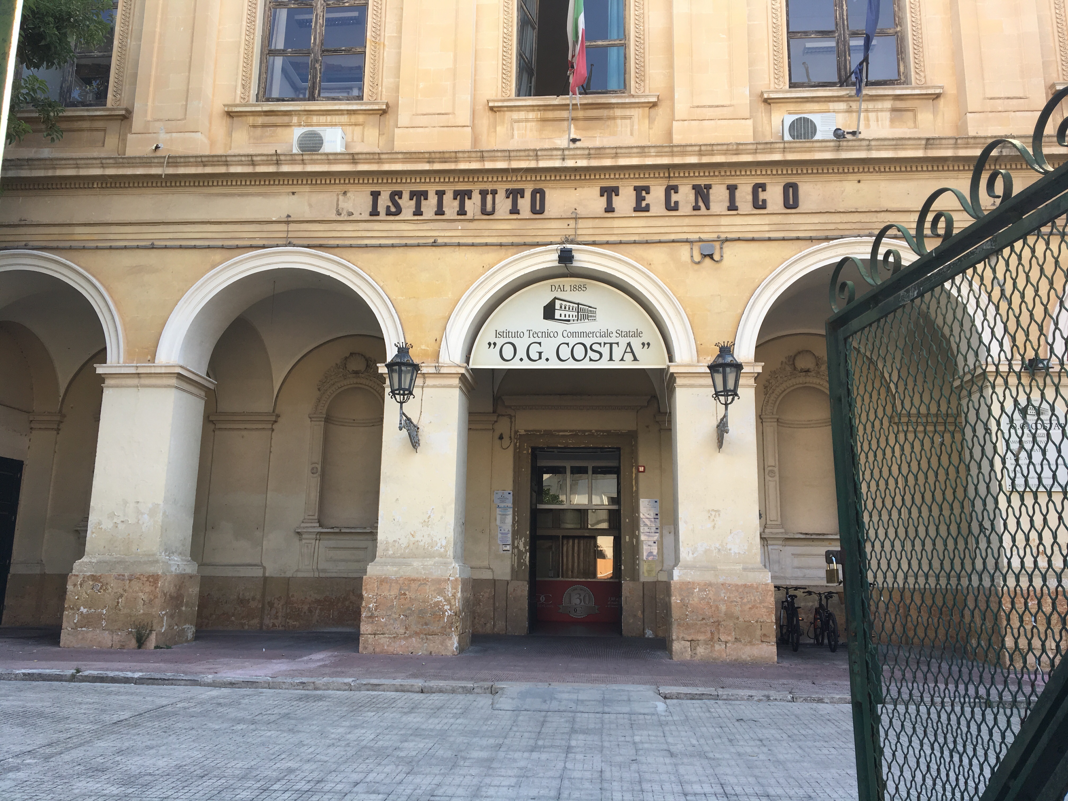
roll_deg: -0.6
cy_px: 400
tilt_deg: +11.0
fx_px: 895
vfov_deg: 48.2
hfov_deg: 61.7
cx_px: 534
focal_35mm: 29
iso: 25
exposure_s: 1/200
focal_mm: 4.15
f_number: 2.2
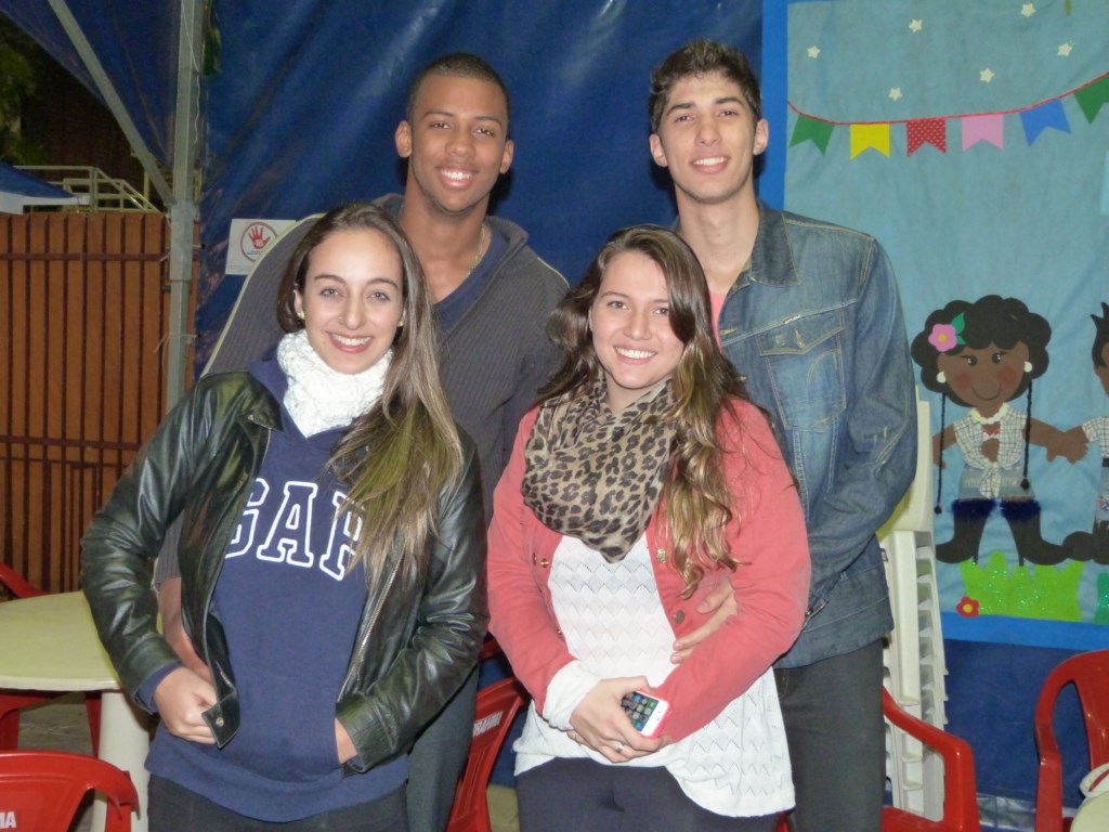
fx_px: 1217
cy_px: 416
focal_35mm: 38
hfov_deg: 49.0
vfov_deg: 37.7
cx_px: 554
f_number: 3.1
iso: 400
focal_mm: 6.7
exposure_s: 1/60
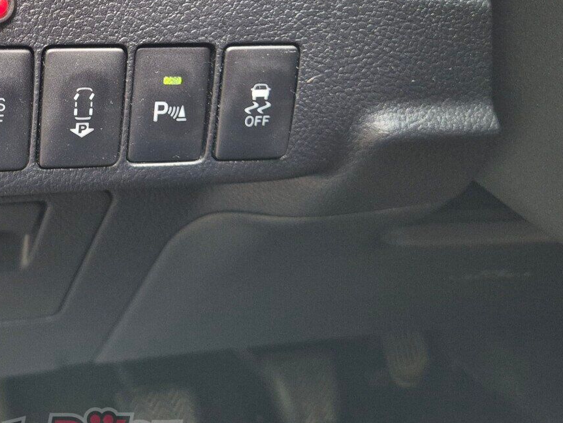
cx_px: 54
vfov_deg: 27.2
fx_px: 846
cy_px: 53
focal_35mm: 52
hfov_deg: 34.7
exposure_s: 1/100
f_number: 1.8
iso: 320
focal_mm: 5.4
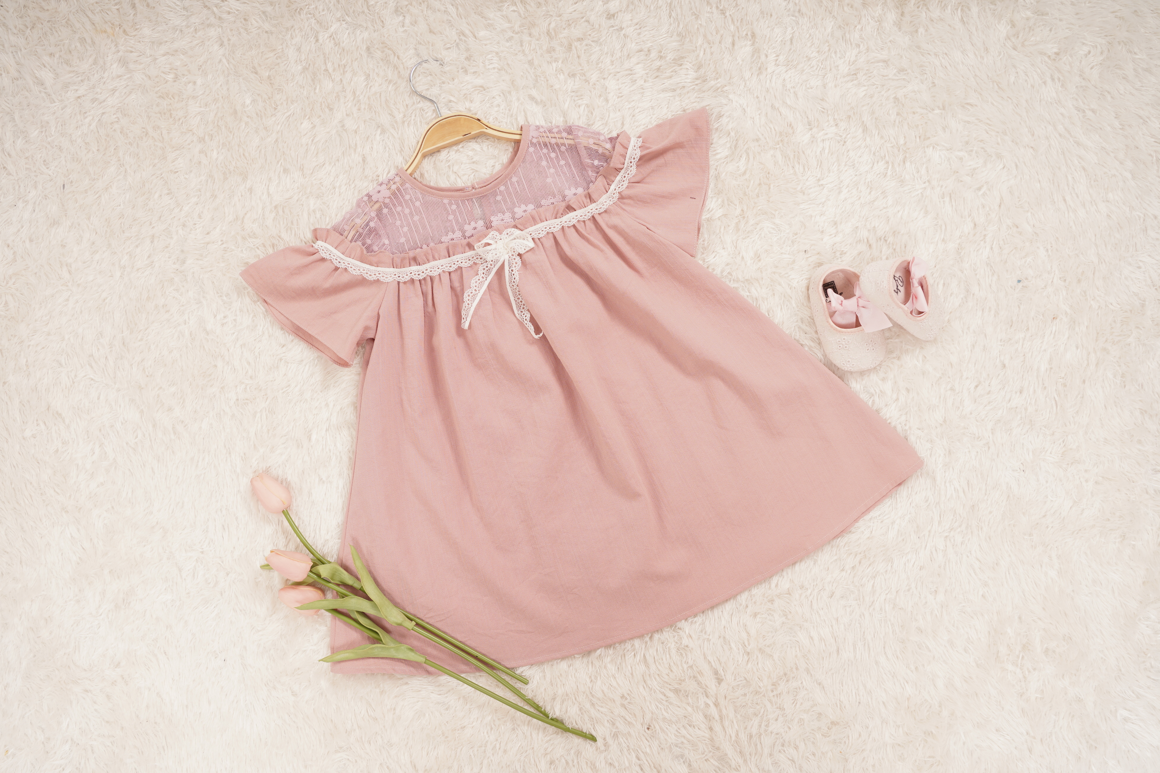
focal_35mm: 35
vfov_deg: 37.9
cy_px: 386
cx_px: 580
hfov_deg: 54.4
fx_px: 1128
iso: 160
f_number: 5
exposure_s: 1/160
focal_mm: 35
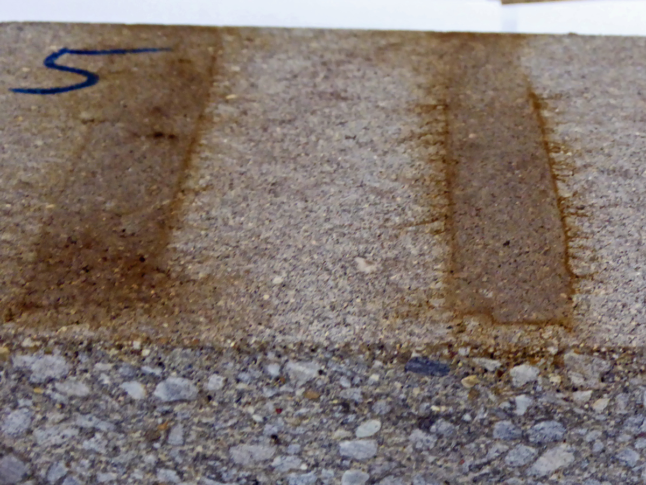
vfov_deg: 27.5
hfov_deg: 36.2
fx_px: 989
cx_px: 323
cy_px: 242
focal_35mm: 53
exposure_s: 1/40
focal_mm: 9
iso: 400
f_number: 4.1
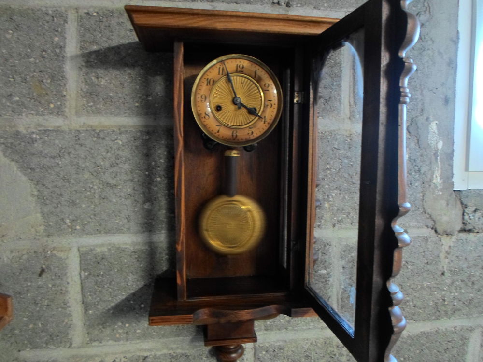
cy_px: 181
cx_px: 242
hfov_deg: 69.4
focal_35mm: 25
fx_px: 349
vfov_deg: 54.9
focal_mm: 4.5
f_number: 2.5
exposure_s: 1/4
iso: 160
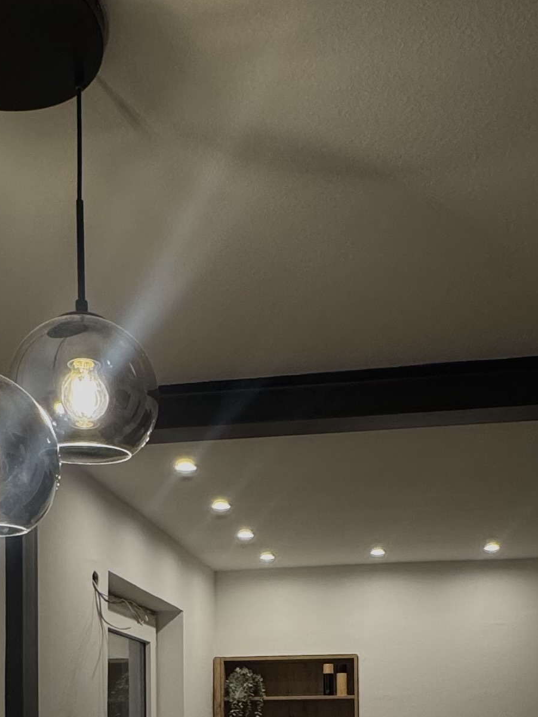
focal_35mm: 47
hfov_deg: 30.9
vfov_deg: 36.1
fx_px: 974
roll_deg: +1.2
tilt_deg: +0.6
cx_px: 273
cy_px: 730
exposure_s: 1/100
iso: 250
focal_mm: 2.22
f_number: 2.2
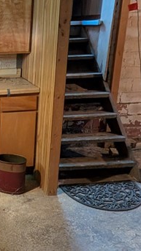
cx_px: -43
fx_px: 259
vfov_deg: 51.5
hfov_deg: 26.0
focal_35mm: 39
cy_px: 110
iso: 225
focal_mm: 2.02
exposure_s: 1/24
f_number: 1.7
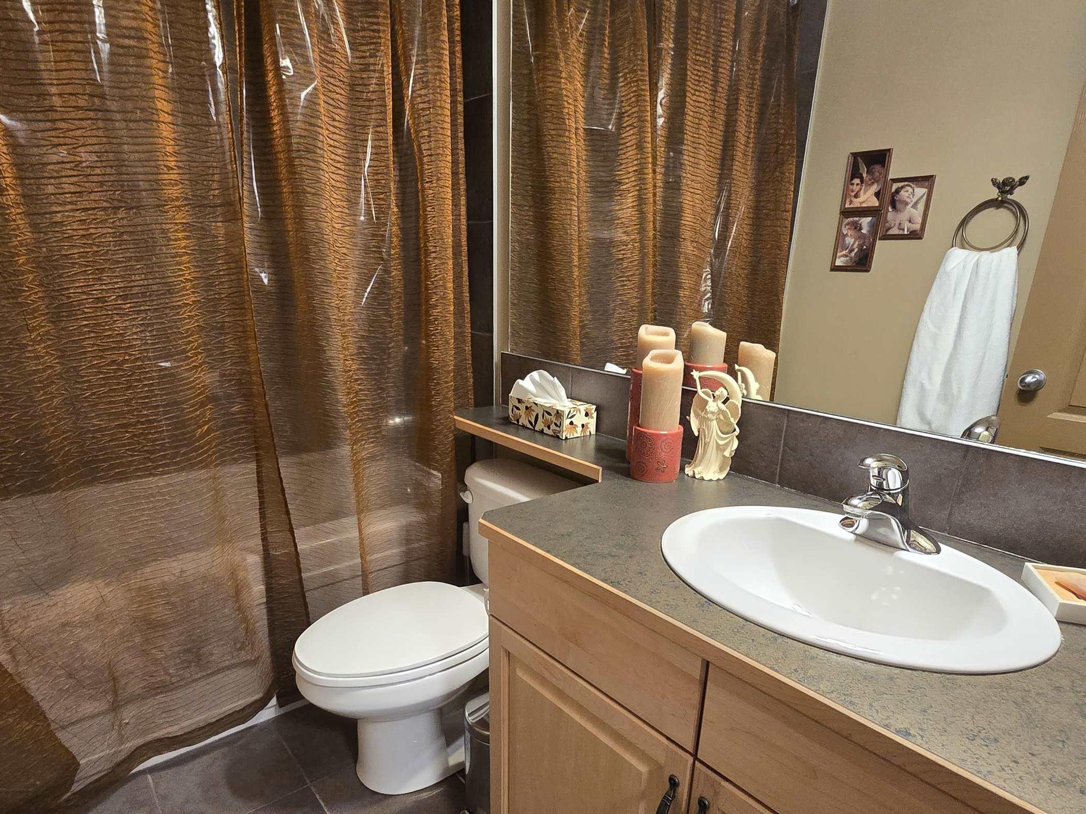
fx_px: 596
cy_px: 502
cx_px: 542
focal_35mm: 19
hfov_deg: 84.7
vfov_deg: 67.8
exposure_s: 1/60
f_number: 2.2
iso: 640
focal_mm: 2.2
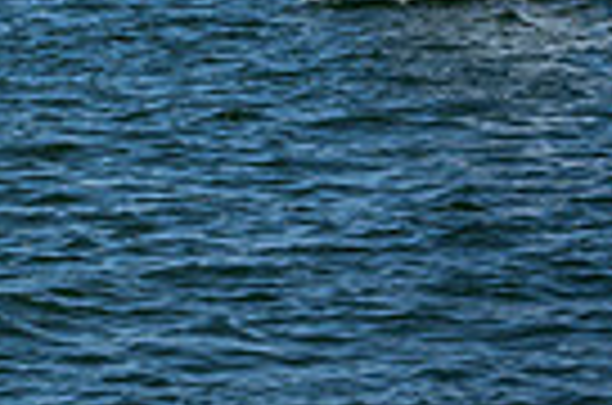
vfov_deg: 4.3
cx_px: -1108
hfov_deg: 6.2
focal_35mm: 313
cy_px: -496
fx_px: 5309
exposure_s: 1/500
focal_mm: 55
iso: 250
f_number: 16
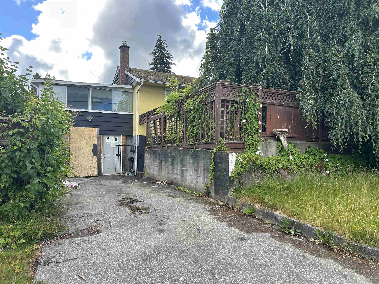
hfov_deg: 67.3
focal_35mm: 26
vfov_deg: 53.1
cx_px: 190
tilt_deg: +2.1
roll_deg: -0.1
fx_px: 285
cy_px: 142
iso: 50
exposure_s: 1/902
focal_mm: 5.7
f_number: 1.5
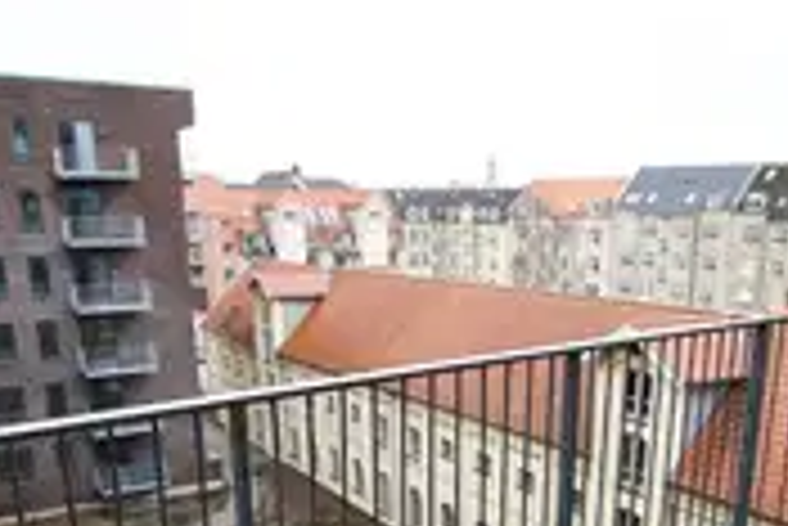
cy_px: 468
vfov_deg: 34.9
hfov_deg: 52.9
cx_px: 450
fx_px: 789
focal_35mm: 36
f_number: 5.6
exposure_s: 1/60
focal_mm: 10
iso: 100
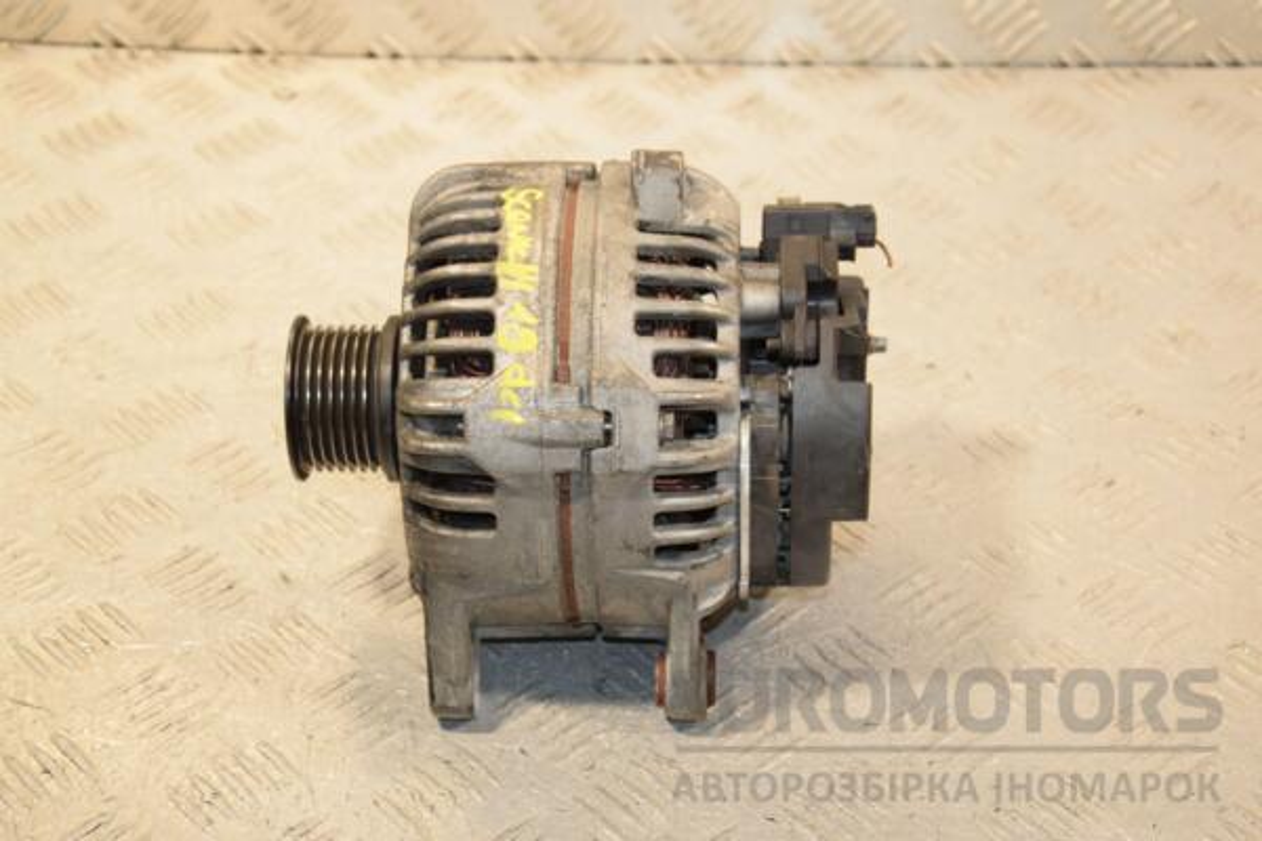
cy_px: 420
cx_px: 631
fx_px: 2629
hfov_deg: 27.0
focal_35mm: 75
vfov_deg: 18.2
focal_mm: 50
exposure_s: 1/200
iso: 800
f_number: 6.3
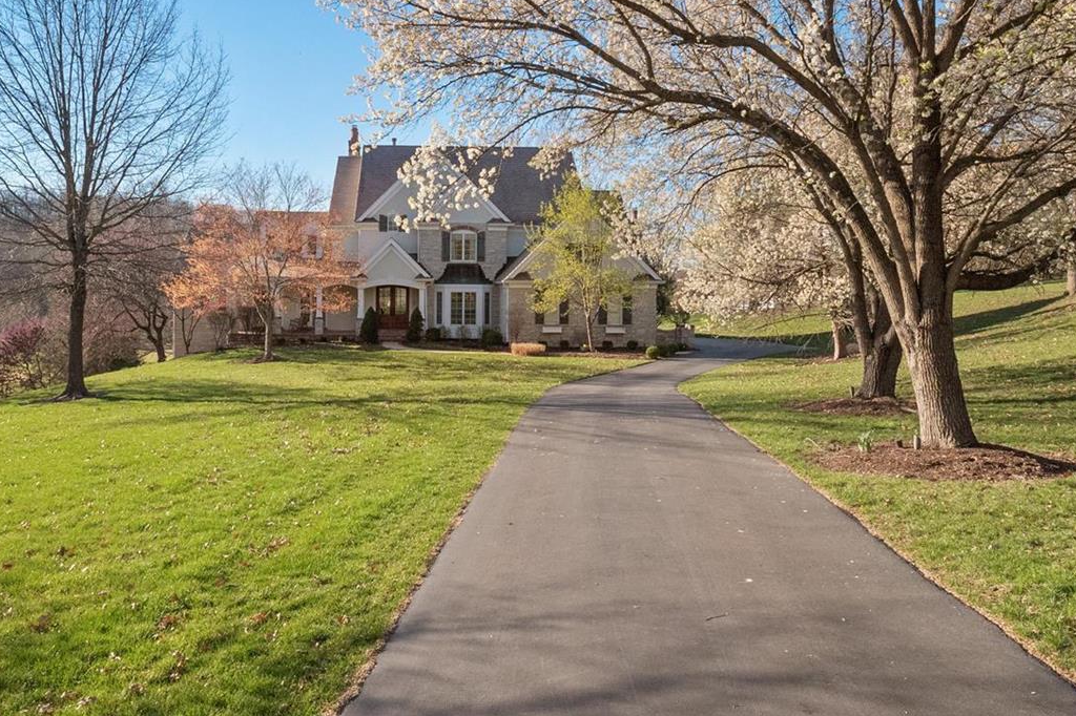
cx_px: 451
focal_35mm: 25
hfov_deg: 71.0
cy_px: 286
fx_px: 747
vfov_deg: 50.9
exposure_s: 1/800
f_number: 8
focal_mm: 8
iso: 400
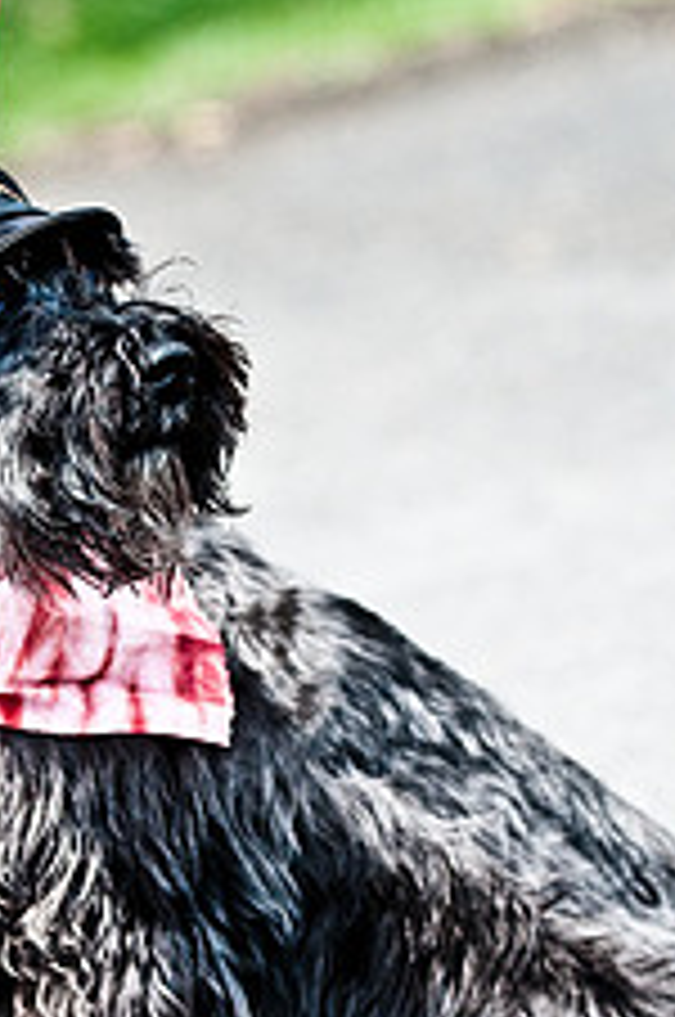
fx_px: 5896
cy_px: 644
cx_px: 263
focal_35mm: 209
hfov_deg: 6.6
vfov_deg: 9.9
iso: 200
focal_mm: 70
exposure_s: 1/1600
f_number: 2.8
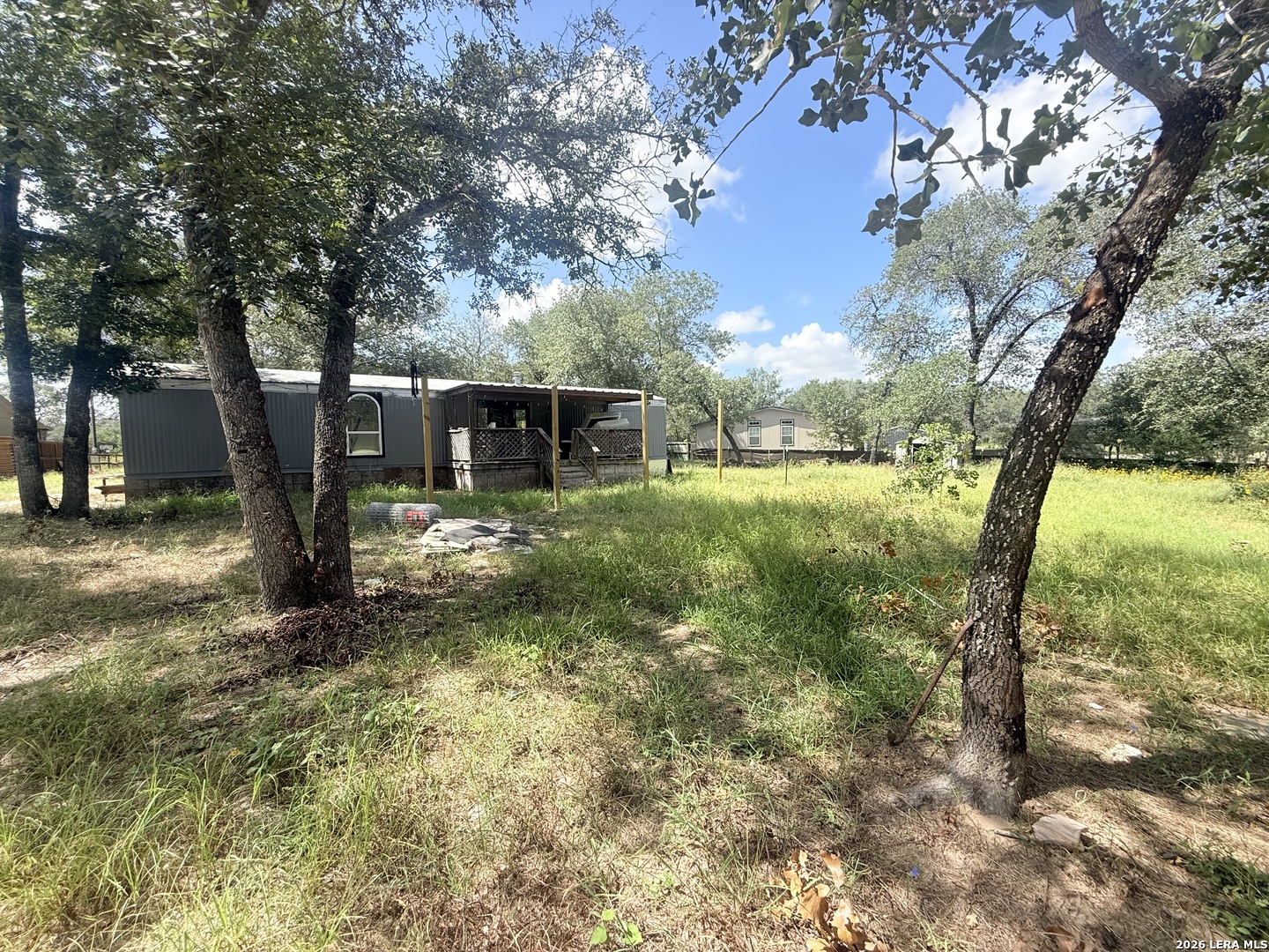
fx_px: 513
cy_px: 476
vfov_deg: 85.7
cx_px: 634
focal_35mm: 14
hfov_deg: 102.1
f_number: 2.2
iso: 64
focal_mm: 2.22
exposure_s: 1/955
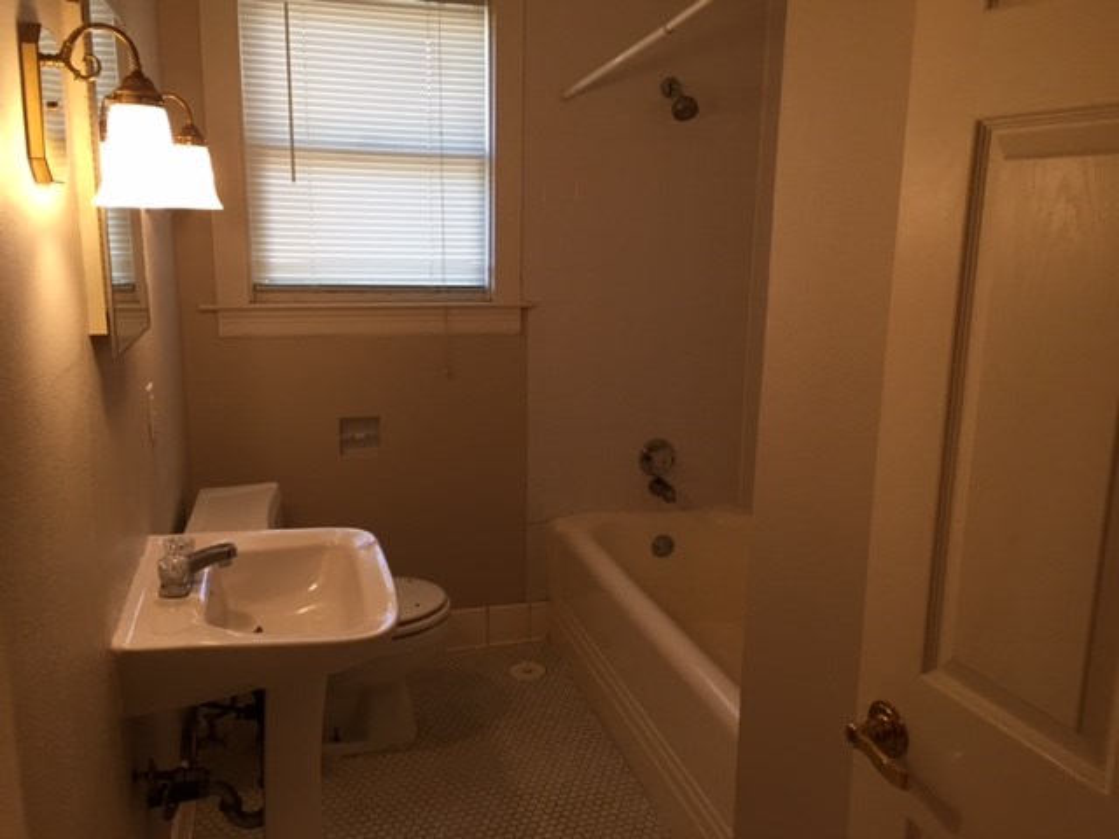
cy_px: 420
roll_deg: -1.6
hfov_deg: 61.7
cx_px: 560
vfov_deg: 48.2
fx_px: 937
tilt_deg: -12.1
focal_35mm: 29
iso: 40
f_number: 2.2
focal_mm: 4.15
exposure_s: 1/30
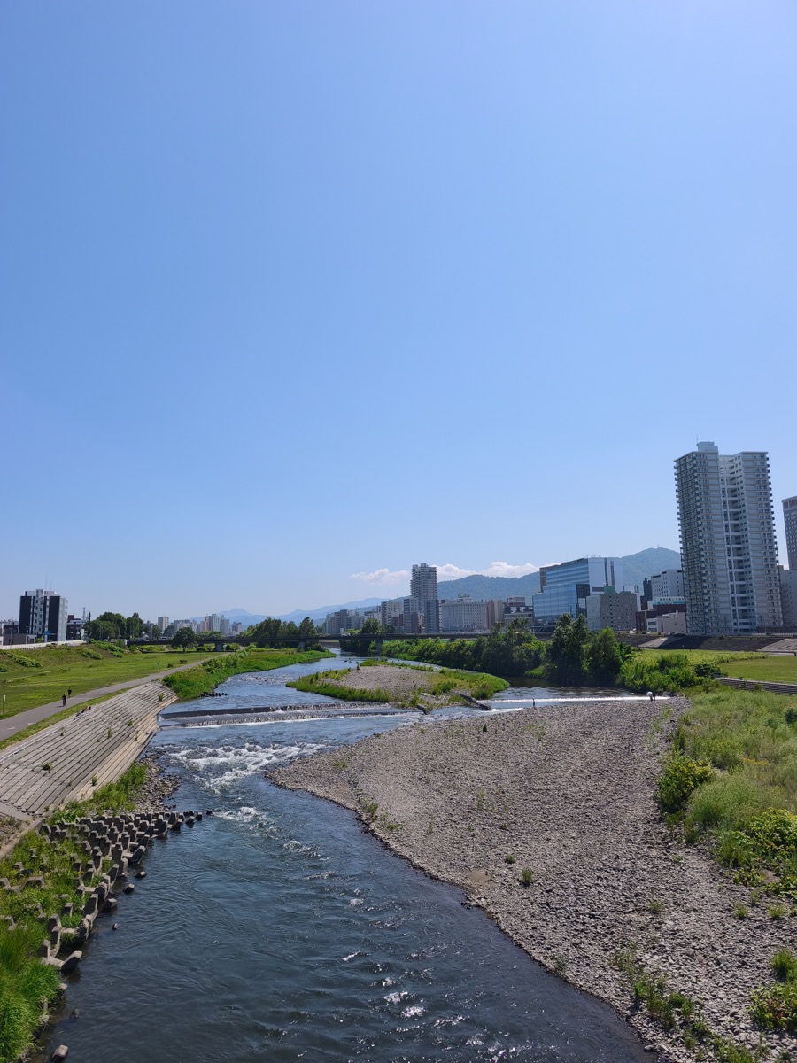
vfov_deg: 73.9
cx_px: 398
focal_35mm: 23
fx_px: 706
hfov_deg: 58.9
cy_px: 532
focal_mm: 6.57
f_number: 1.6
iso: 50
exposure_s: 1/3329
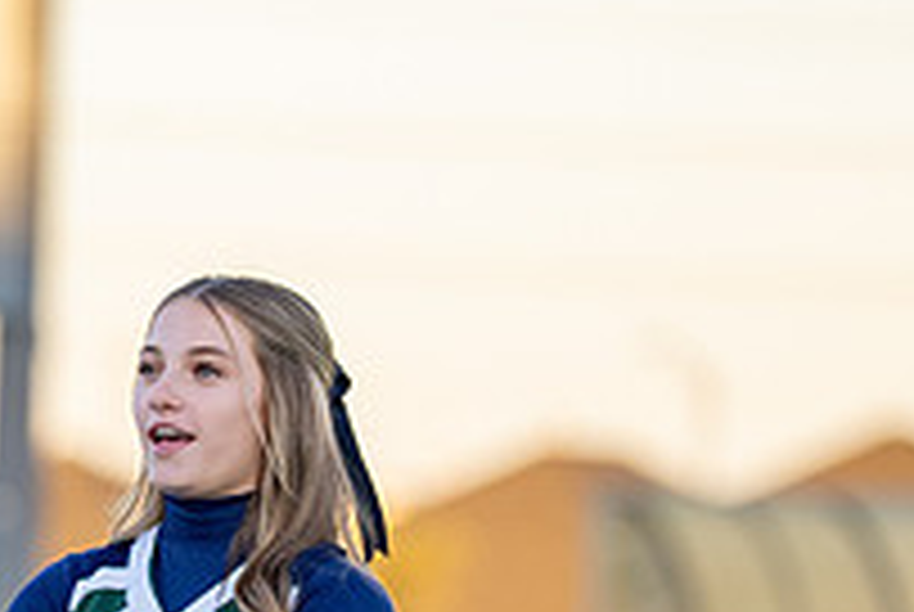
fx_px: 14874
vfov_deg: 2.4
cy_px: 729
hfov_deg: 3.5
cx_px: 85
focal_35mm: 585
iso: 500
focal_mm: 162
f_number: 2.8
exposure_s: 1/1250
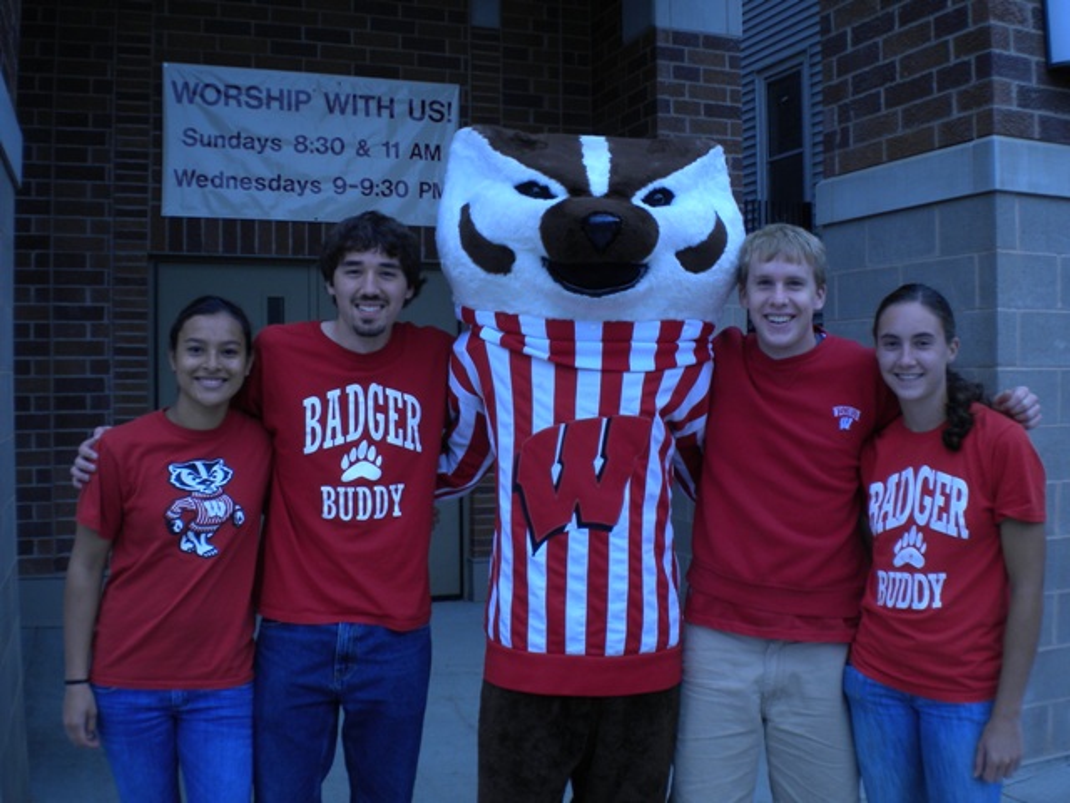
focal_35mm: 35
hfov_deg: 52.6
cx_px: 535
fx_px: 1082
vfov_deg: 40.7
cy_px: 402
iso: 80
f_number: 4.6
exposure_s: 1/170
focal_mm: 6.3
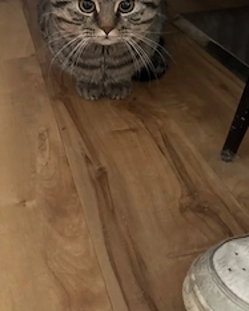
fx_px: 369
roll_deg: +2.7
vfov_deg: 43.2
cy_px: 53
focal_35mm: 40
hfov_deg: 37.1
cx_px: 91
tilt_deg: -24.1
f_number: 1.78
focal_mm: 6.76
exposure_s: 1/32
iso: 1000
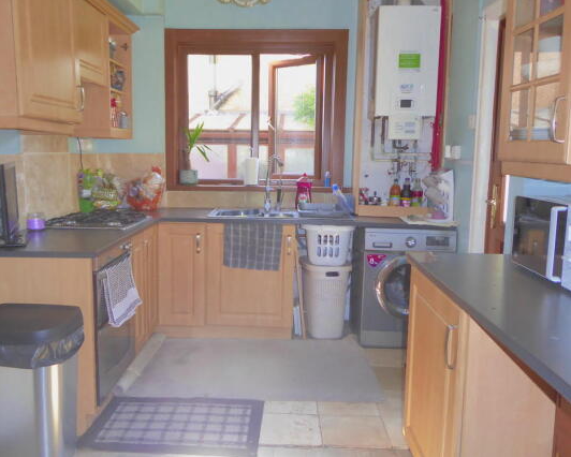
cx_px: 259
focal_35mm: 31
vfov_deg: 47.1
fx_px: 524
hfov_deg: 57.1
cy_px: 224
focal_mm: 5
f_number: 3.5
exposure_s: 1/60
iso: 250
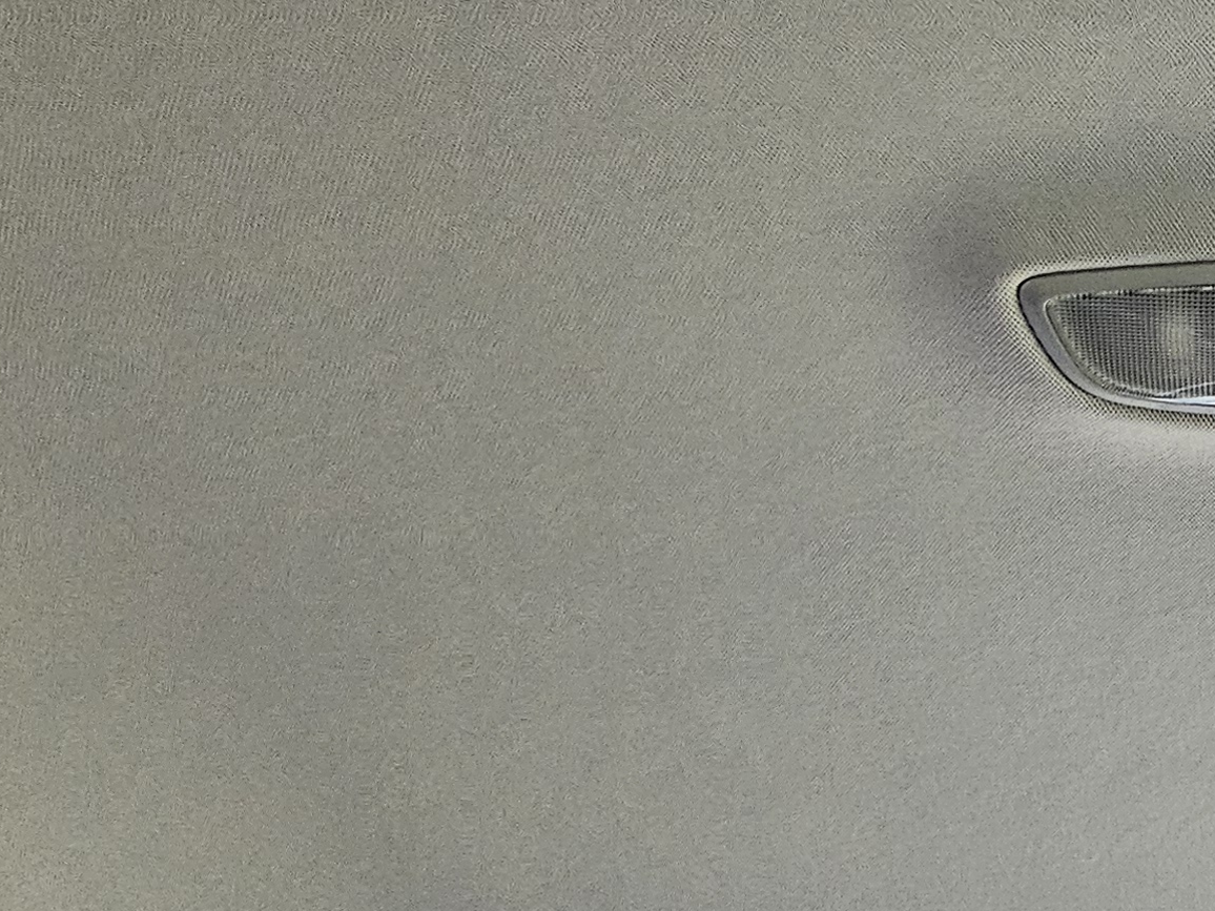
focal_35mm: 45
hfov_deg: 36.4
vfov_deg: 31.3
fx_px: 1579
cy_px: 179
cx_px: 1296
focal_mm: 2.2
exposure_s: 1/40
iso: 320
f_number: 2.2
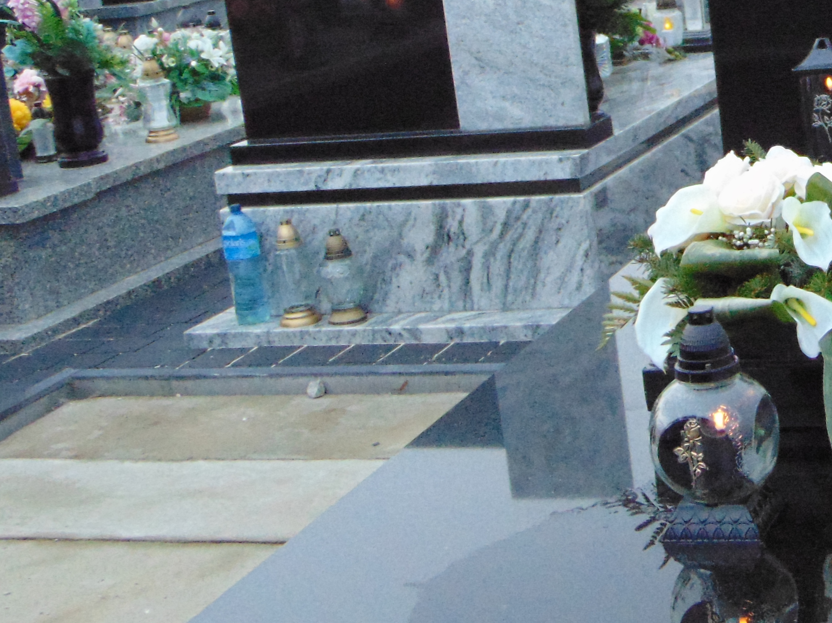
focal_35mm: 78
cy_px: 162
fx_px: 1875
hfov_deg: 23.7
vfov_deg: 18.8
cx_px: 874
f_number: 3.1
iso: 400
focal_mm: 5.4
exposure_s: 1/30
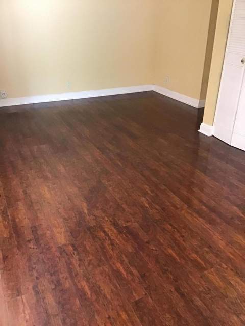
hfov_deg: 45.4
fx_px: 293
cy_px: 163
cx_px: 122
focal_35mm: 31
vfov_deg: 58.4
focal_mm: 3.3
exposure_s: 1/15
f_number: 2.4
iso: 250
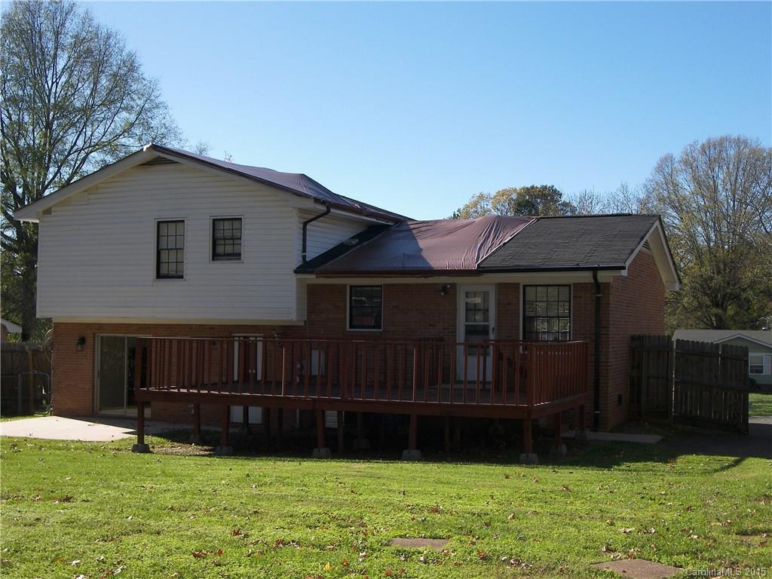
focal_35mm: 46
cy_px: 290
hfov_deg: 41.2
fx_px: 1026
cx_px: 386
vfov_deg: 31.5
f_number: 3.6
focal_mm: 9.6
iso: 50
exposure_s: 1/500
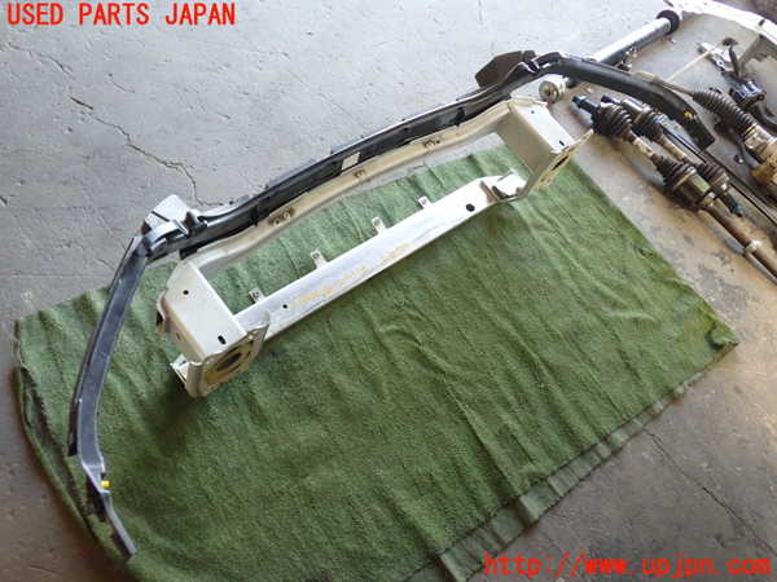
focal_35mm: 30
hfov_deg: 60.0
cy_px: 291
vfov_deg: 46.8
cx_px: 388
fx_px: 673
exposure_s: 1/50
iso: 200
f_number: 2.3
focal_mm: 5.4
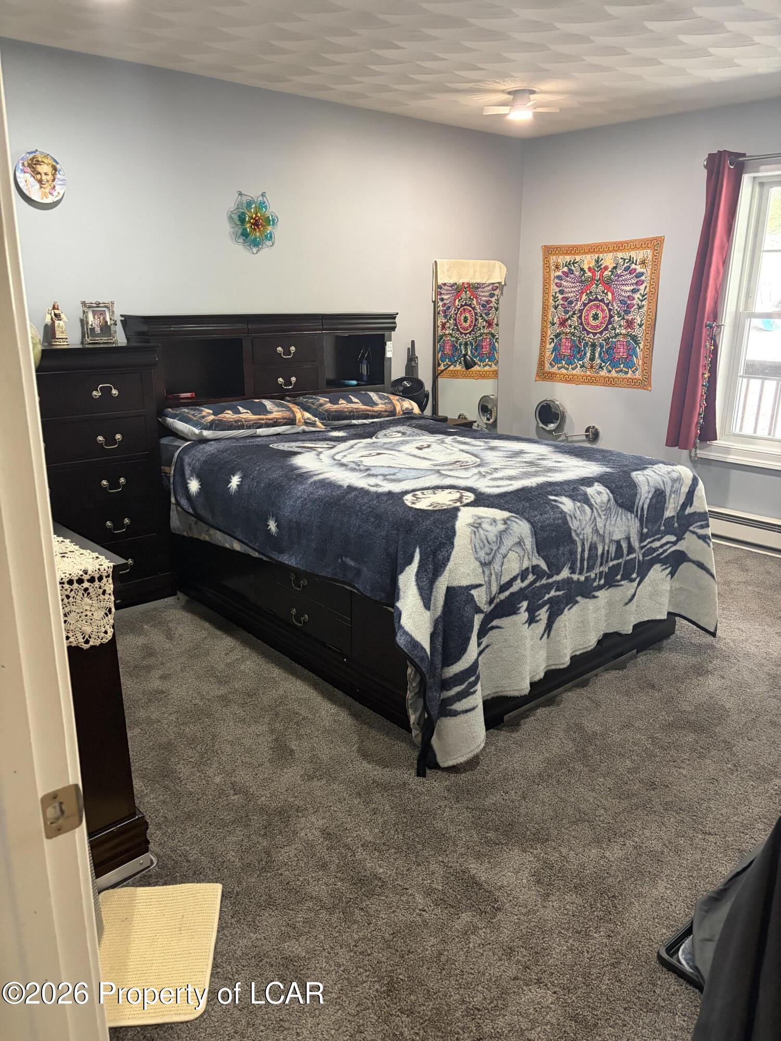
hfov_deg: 53.1
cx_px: 390
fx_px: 782
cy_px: 520
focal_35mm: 26
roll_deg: -0.1
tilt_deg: -15.8
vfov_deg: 67.3
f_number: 1.6
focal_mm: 5.96
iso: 500
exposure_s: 1/60
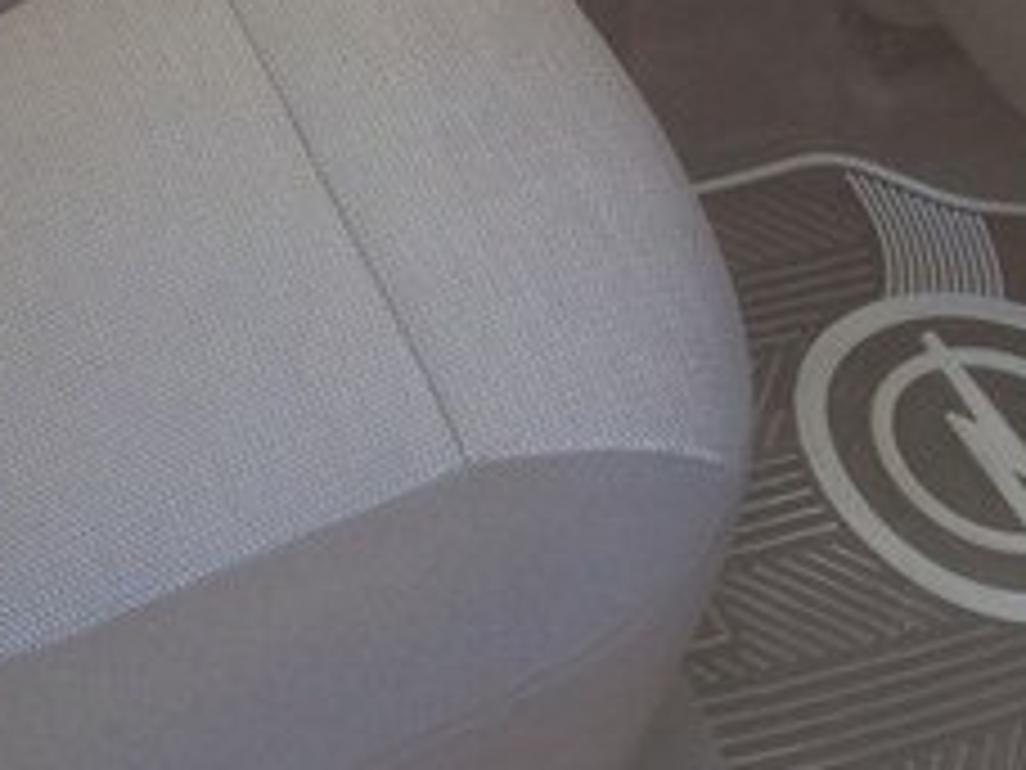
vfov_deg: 16.5
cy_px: -277
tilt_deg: -39.3
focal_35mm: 84
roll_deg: -1.9
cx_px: 122
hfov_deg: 22.8
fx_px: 2490
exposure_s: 1/100
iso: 40
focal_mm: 4.15
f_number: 2.2
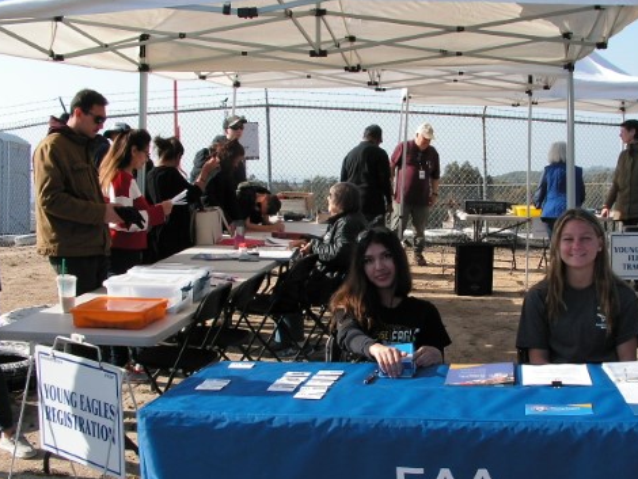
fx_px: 904
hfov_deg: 38.7
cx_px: 395
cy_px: 269
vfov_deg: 29.7
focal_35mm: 49
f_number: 4.8
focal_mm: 6
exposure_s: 1/250
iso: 50
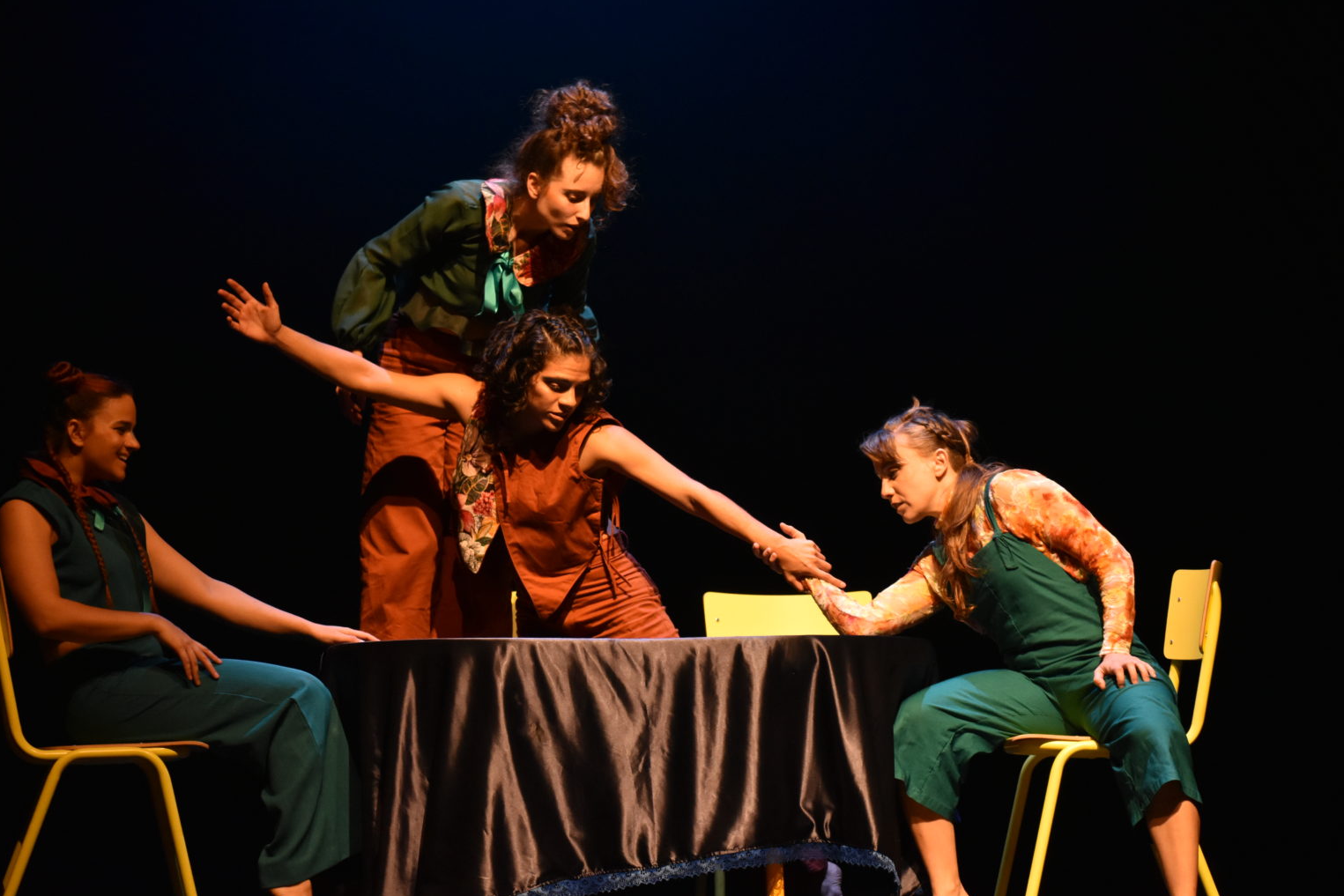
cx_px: 668
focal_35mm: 139
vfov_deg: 9.9
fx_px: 5189
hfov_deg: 14.8
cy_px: 449
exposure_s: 1/60
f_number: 4.8
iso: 1600
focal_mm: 92
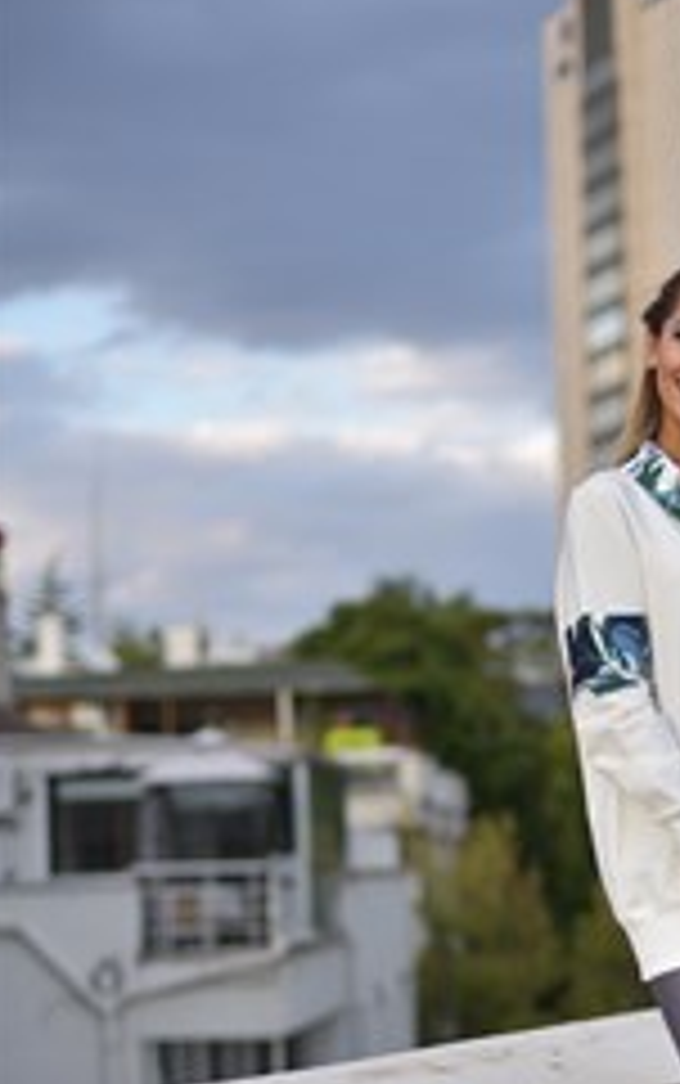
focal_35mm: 98
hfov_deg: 13.2
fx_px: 2901
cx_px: 675
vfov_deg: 20.9
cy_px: 913
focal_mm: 50
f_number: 2
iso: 640
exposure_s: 1/4000
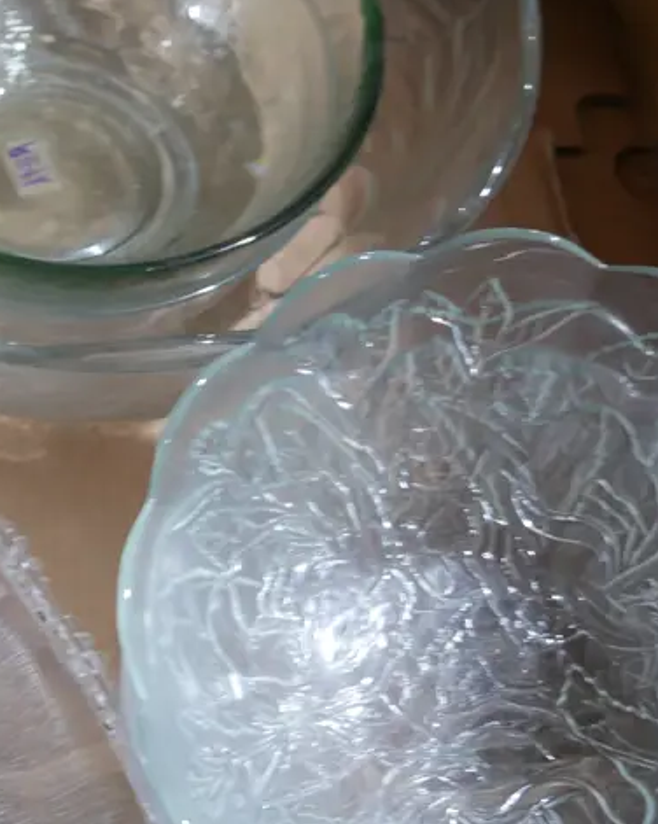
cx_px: 207
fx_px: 2072
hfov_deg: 18.0
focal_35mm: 85
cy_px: 229
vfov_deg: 22.3
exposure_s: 1/60
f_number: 4.4
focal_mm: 20
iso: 640
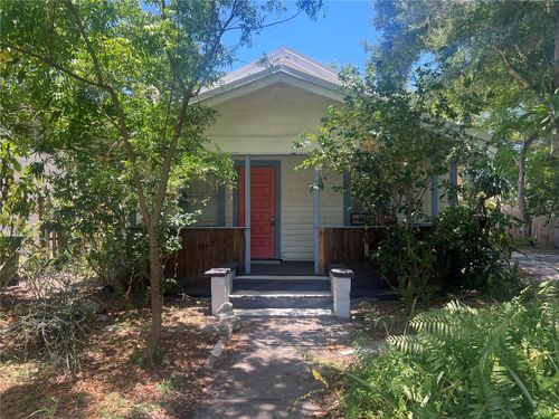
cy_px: 210
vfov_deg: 53.1
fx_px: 420
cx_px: 280
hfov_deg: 67.3
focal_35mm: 26
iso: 50
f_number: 1.5
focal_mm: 5.7
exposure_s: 1/533
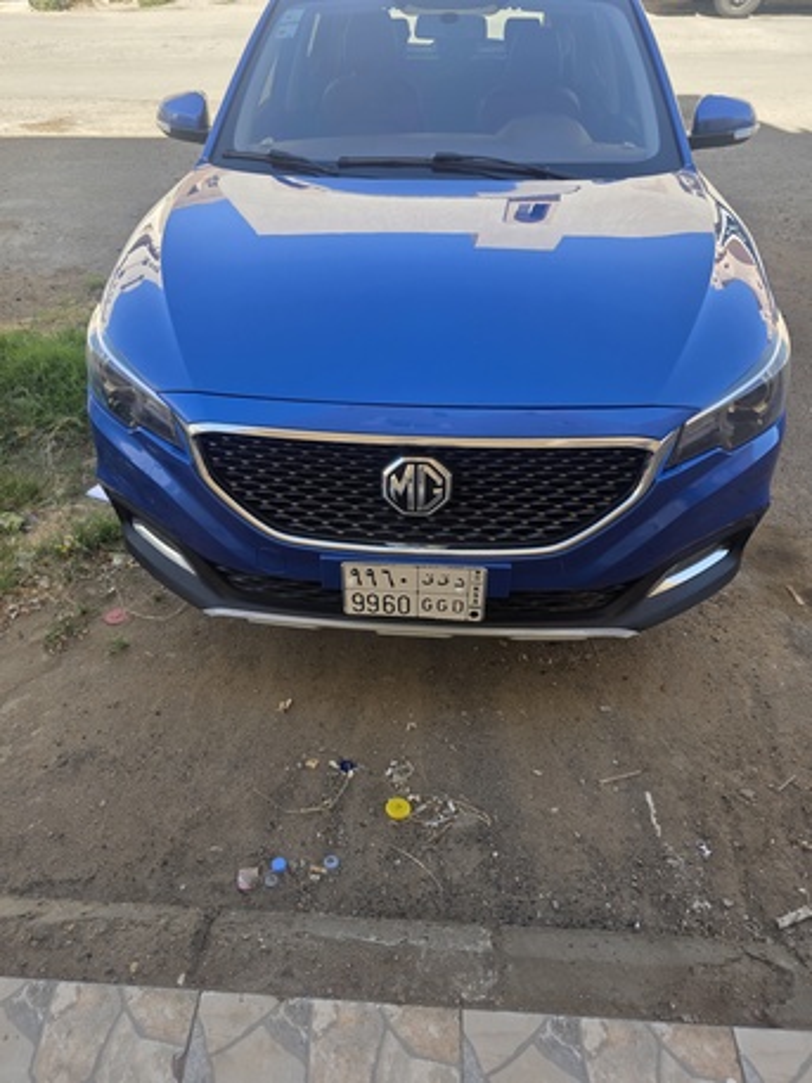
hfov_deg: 58.9
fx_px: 719
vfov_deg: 73.9
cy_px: 542
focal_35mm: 23
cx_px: 406
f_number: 1.7
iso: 80
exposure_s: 1/1667
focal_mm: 6.3
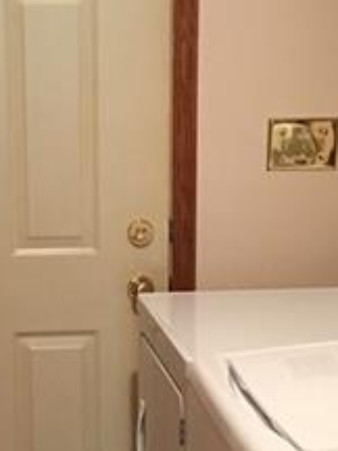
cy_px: 430
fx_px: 1341
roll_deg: +0.8
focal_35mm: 103
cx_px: 77
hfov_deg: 14.3
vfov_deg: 18.7
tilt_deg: -14.8
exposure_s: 1/4
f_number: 2.2
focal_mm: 4.15
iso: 50
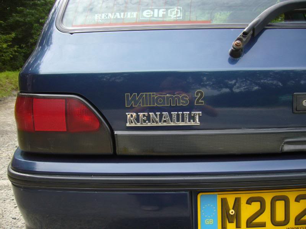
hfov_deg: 52.6
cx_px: 153
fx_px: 309
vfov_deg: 40.7
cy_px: 114
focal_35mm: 35
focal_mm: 5.8
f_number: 2.8
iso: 100
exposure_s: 1/320
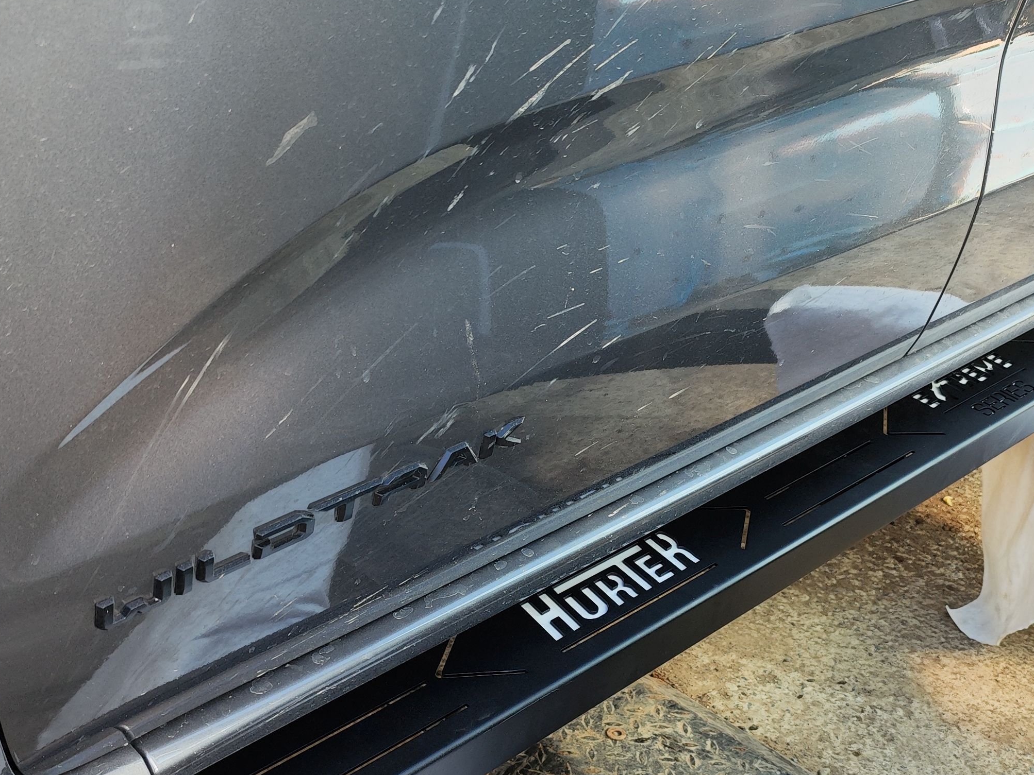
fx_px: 1464
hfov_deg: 38.9
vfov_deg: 29.2
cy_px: 578
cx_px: 562
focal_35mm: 49
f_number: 1.9
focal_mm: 6.92
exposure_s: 1/360
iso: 50
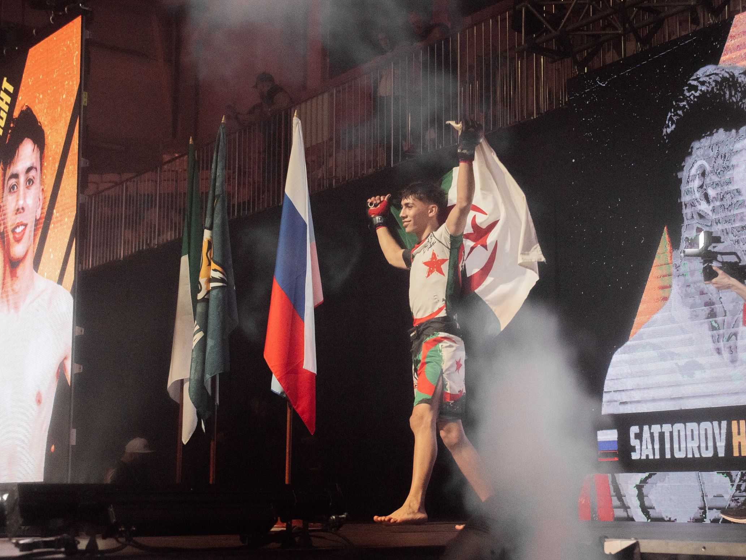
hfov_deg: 31.1
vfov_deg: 23.7
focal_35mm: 62
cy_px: 291
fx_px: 1336
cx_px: 445
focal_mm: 52
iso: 2000
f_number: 4
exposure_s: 1/640
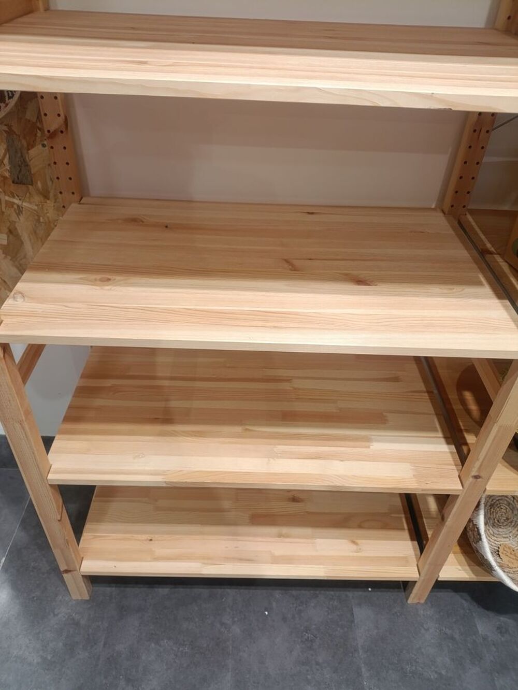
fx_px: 498
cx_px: 259
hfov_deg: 54.9
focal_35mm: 25
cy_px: 345
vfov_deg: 69.4
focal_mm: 4.71
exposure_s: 1/33.3
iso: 250
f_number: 1.7
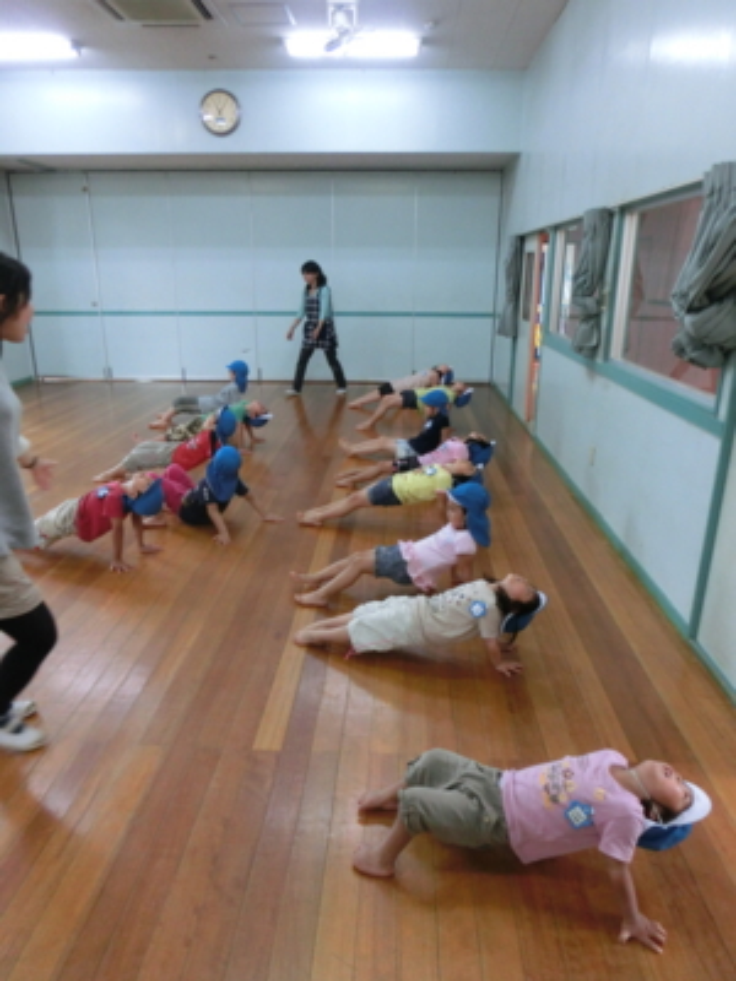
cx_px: 368
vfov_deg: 71.6
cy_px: 490
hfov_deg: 56.8
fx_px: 680
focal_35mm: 24
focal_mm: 4.24
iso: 500
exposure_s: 1/125
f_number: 3
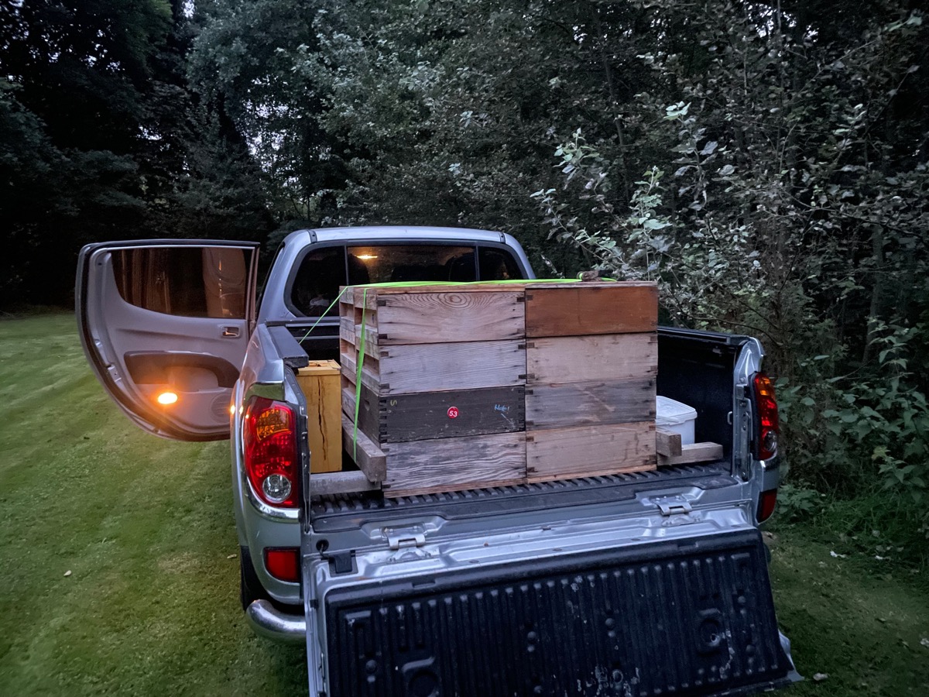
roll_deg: -0.3
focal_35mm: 26
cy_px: 348
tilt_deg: -6.7
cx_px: 464
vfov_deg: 53.1
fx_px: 698
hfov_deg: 67.3
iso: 1600
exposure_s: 1/4
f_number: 1.6
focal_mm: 4.2
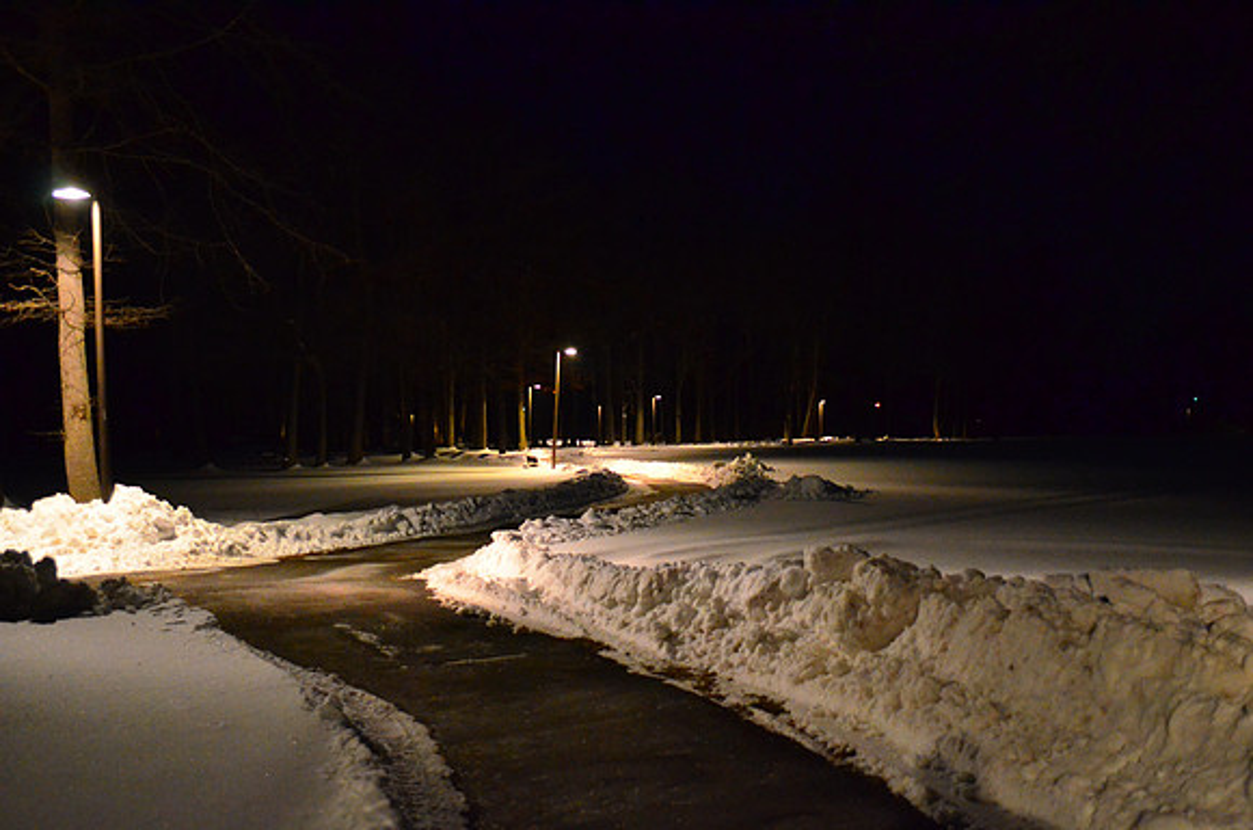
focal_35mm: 33
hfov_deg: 57.3
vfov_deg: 39.8
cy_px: 415
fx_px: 1146
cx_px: 626
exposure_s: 1/30
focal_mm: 22
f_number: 4
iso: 5600
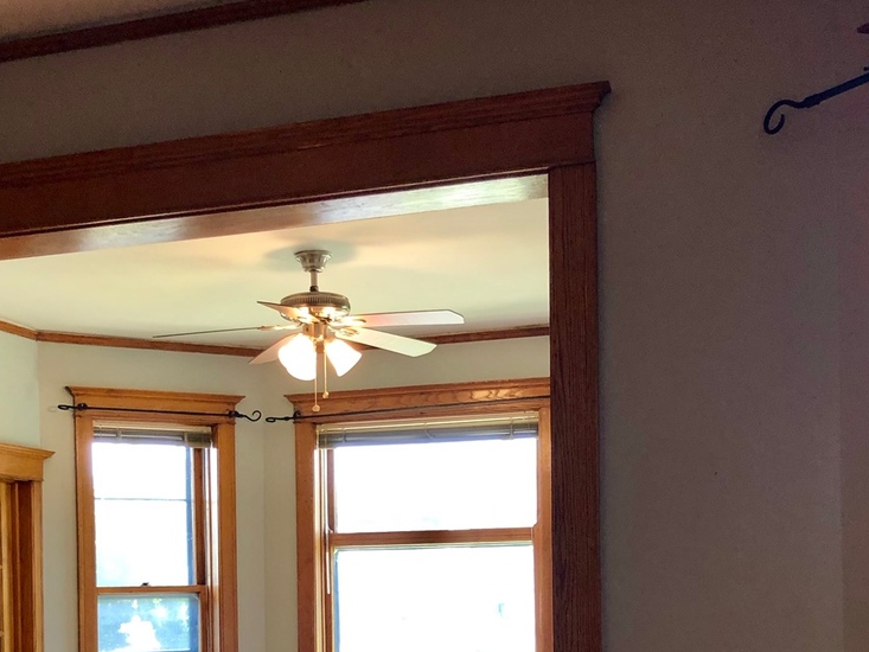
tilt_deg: -1.5
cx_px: 320
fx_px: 1381
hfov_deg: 34.7
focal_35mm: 55
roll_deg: +0.9
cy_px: 618
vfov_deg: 25.5
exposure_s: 1/30
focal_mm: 4
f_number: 1.8
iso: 25
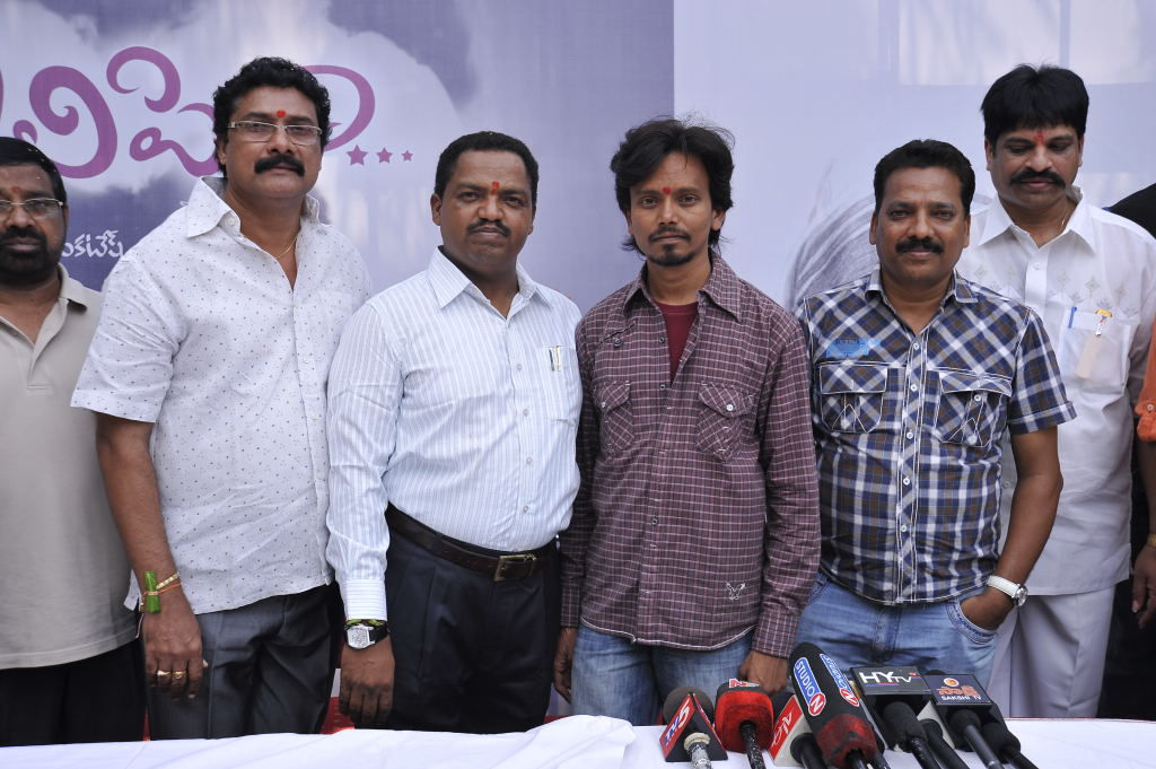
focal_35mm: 38
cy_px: 384
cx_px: 578
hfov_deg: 50.7
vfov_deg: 35.0
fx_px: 1219
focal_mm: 38
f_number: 5.6
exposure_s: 1/160
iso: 250
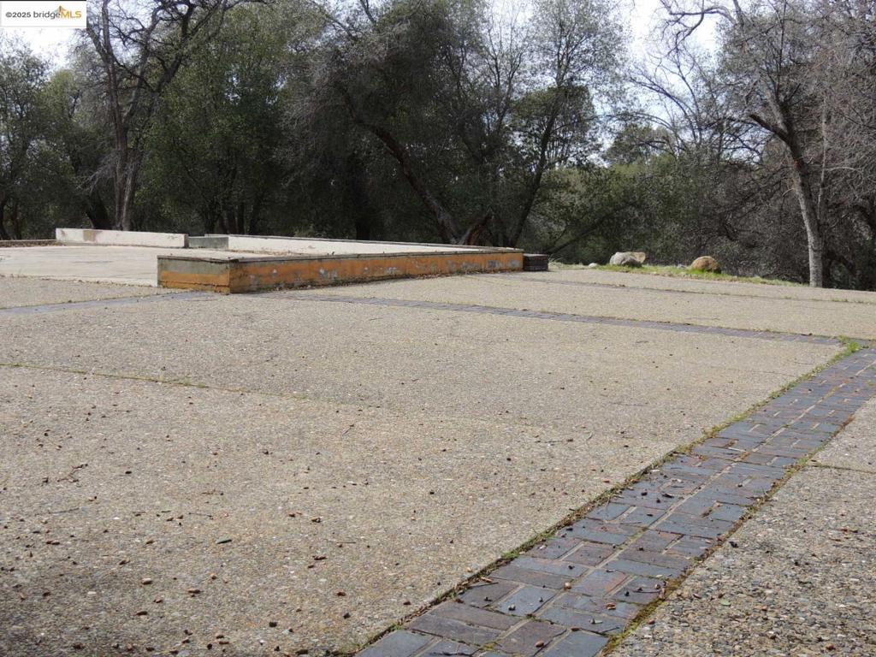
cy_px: 328
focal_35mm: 47
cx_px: 438
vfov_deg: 30.9
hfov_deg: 40.4
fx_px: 1189
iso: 100
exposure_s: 1/640
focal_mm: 8.3
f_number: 3.5
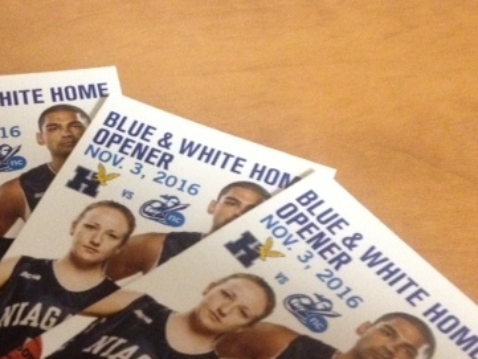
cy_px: 294
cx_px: 107
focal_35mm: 62
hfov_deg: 30.5
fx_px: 856
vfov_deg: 23.3
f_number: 2.4
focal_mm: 4.28
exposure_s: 1/15
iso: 800
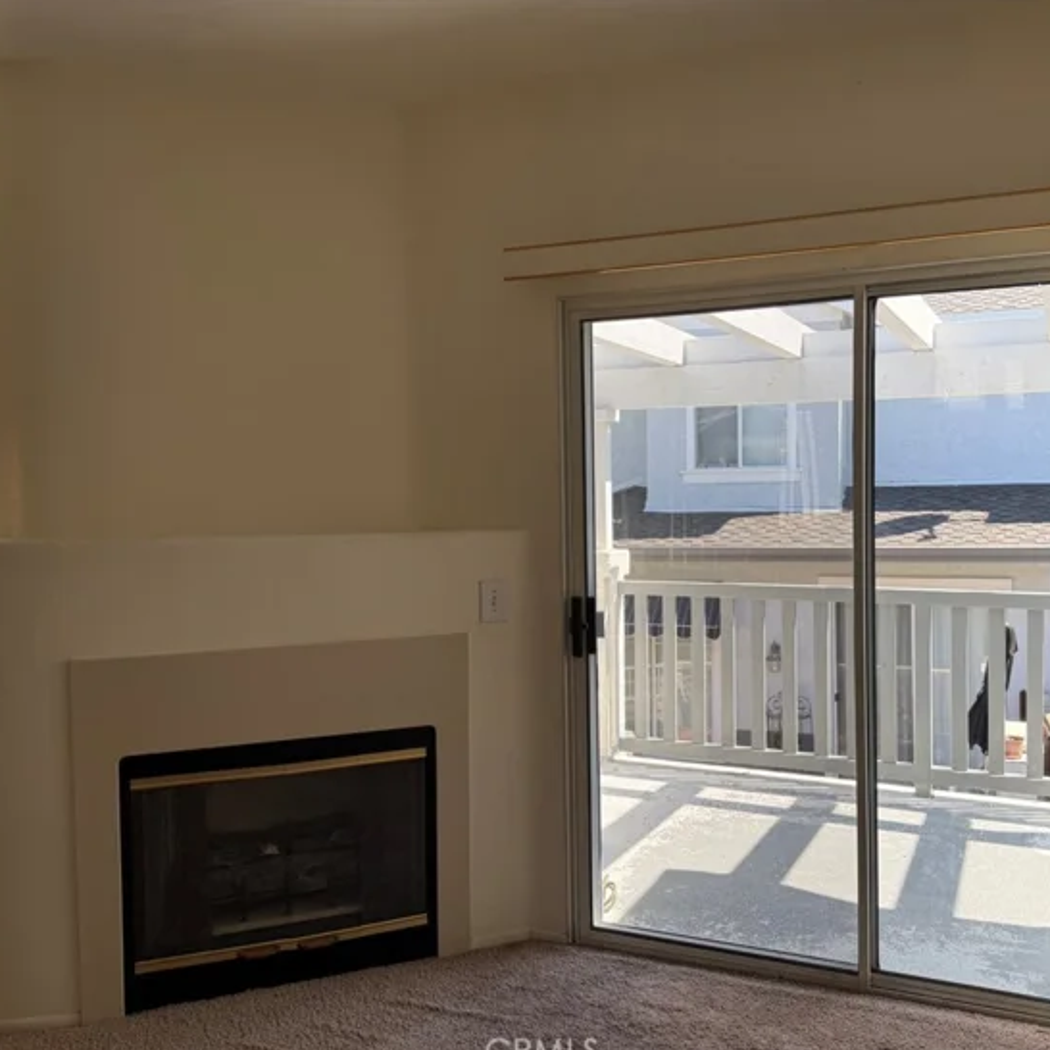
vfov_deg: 55.6
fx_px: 995
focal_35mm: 29
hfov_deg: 55.2
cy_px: 533
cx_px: 638
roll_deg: +1.1
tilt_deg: -2.5
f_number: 1.78
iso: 100
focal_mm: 6.76
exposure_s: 1/788
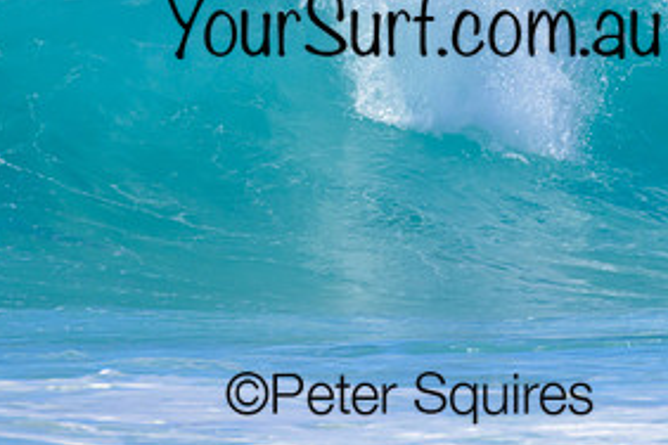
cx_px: 410
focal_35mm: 2057
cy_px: 1
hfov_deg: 1.0
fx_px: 38166
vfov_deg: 0.7
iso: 1000
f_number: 11
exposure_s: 1/2000
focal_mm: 1000
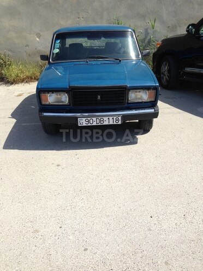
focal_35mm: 33
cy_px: 136
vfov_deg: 55.4
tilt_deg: -18.2
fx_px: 258
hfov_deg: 42.9
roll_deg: +0.5
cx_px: 102
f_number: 2.4
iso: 50
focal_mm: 4.12
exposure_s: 1/1391
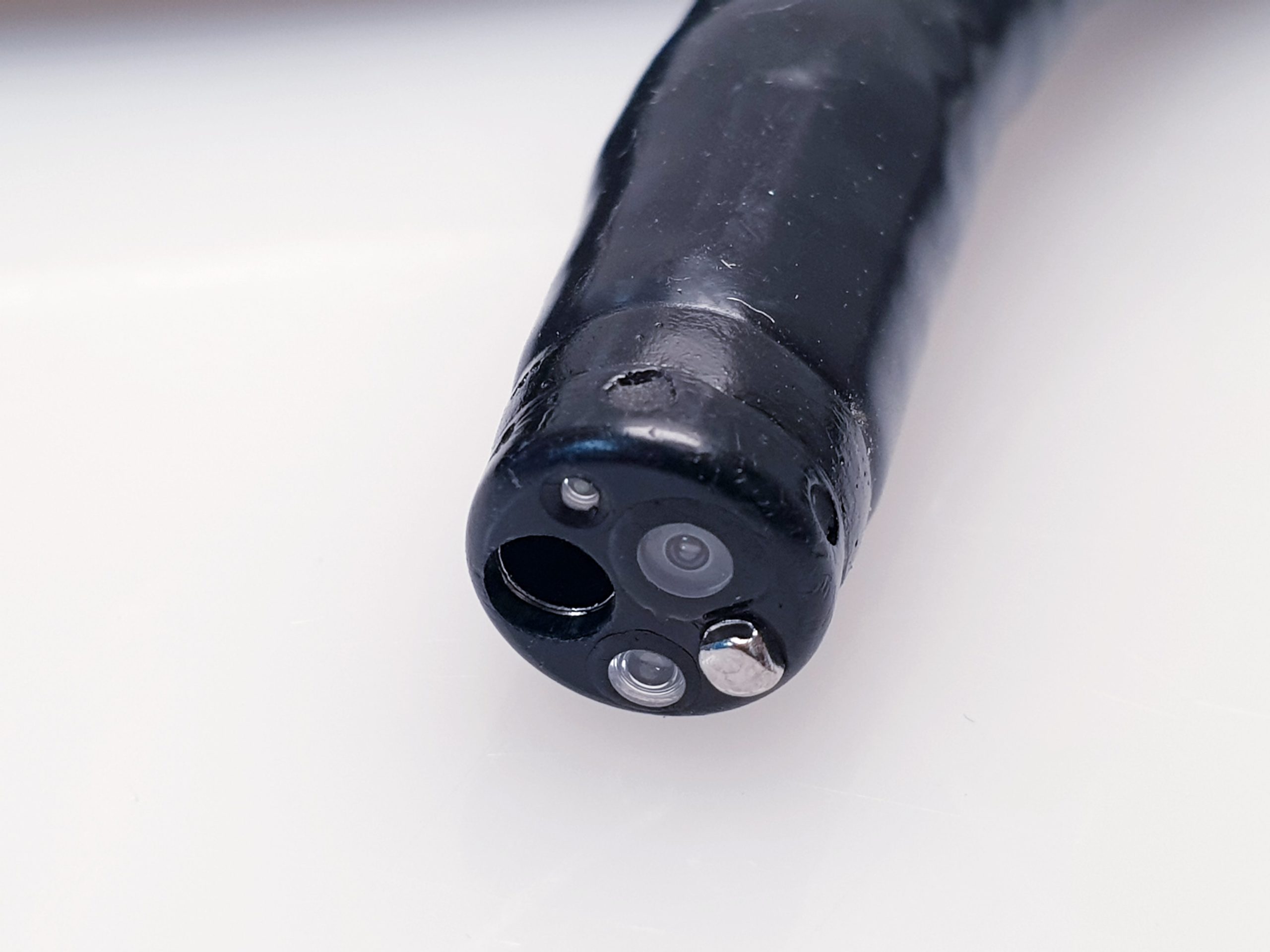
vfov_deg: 53.1
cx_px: 635
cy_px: 476
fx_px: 954
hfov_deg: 67.3
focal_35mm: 26
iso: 100
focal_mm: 4.3
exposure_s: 1/50
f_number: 2.4
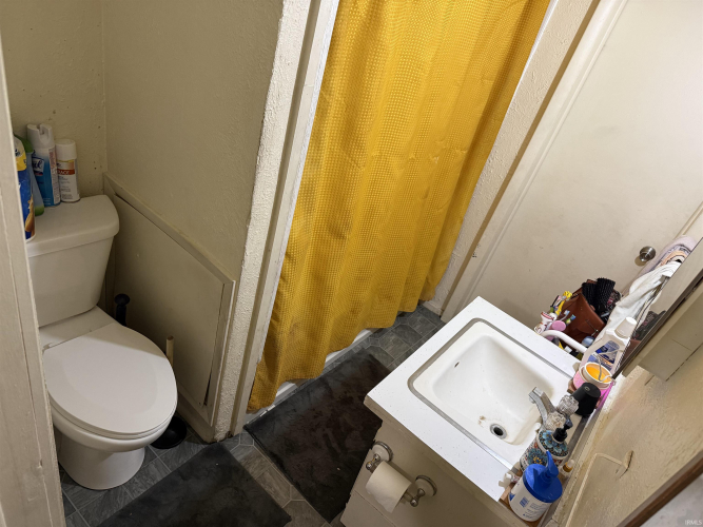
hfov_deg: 71.6
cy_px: 264
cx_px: 352
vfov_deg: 56.8
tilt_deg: -33.9
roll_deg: -17.7
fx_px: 487
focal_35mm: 24
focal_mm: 6.76
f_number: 1.78
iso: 250
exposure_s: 1/60
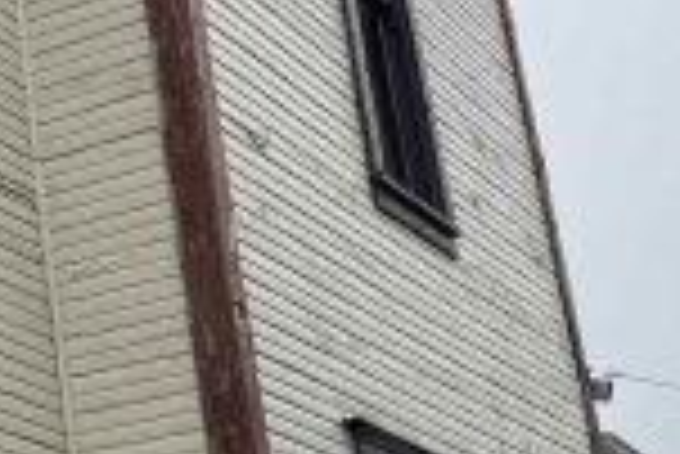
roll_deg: +2.5
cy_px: 324
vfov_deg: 12.5
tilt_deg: +17.6
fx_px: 2080
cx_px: -466
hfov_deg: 16.2
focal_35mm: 110
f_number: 1.78
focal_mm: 6.76
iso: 100
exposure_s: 1/2169
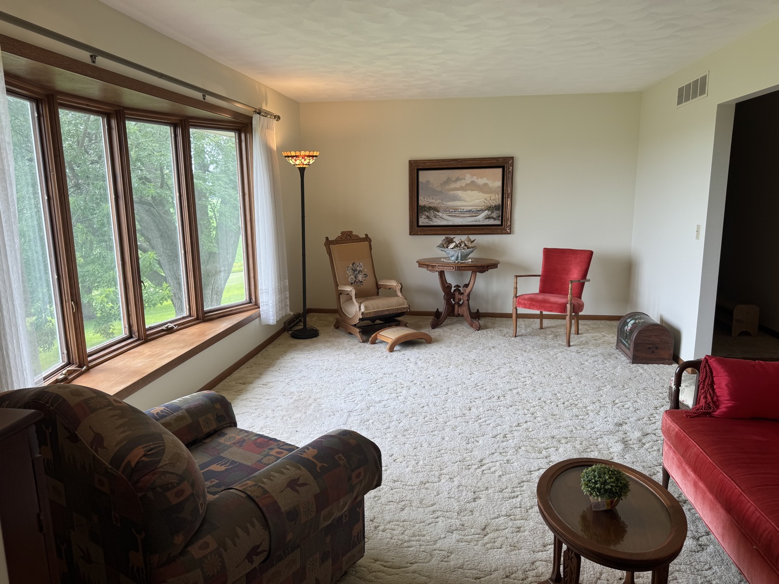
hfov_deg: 71.6
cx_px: 390
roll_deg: +0.5
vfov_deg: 56.8
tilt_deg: -10.4
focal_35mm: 24
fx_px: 540
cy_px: 292
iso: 64
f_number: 1.78
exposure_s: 1/176
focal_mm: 6.76
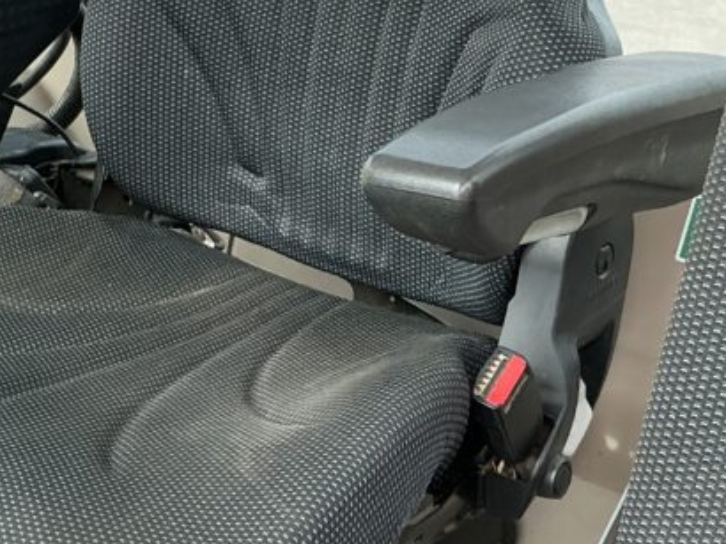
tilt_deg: -21.2
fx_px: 1467
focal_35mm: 70
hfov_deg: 27.5
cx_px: 218
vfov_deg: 20.9
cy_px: 195
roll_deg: -0.2
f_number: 1.8
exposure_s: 1/257
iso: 25
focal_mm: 3
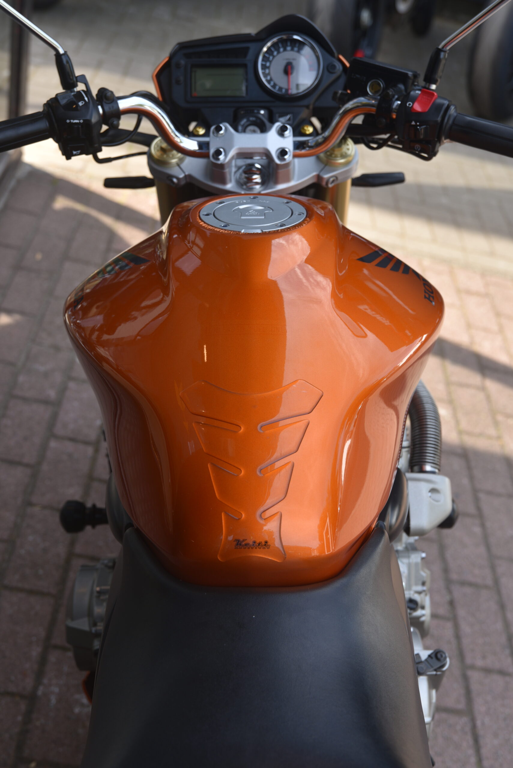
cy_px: 384
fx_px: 1068
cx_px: 256
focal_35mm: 50
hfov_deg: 27.0
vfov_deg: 39.6
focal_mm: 50
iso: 100
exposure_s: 1/100
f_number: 5
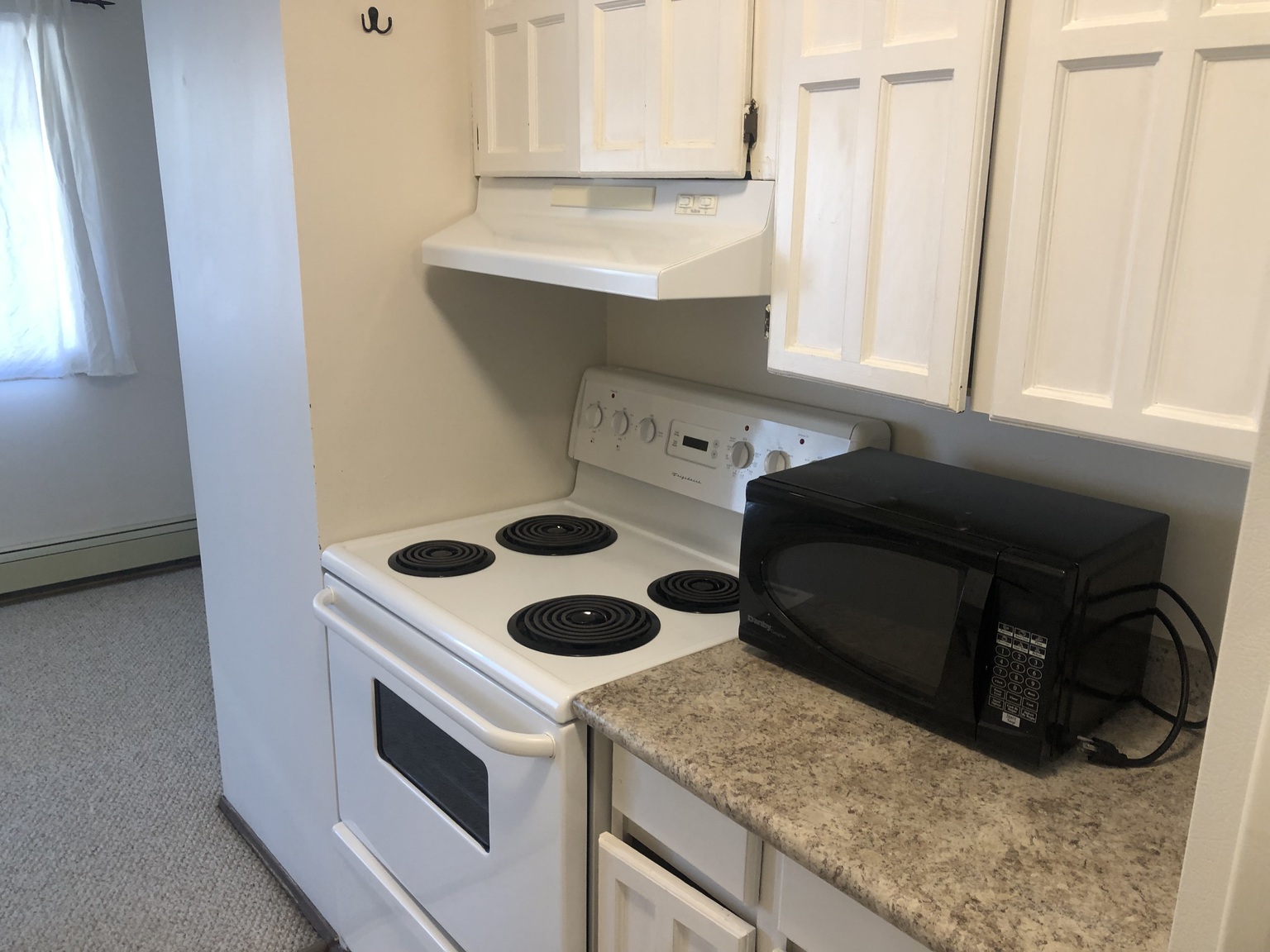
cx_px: 635
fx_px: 1027
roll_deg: +0.5
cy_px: 476
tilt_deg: -15.8
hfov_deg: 63.4
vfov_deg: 49.7
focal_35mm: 28
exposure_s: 1/20
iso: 40
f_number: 1.8
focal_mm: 3.99
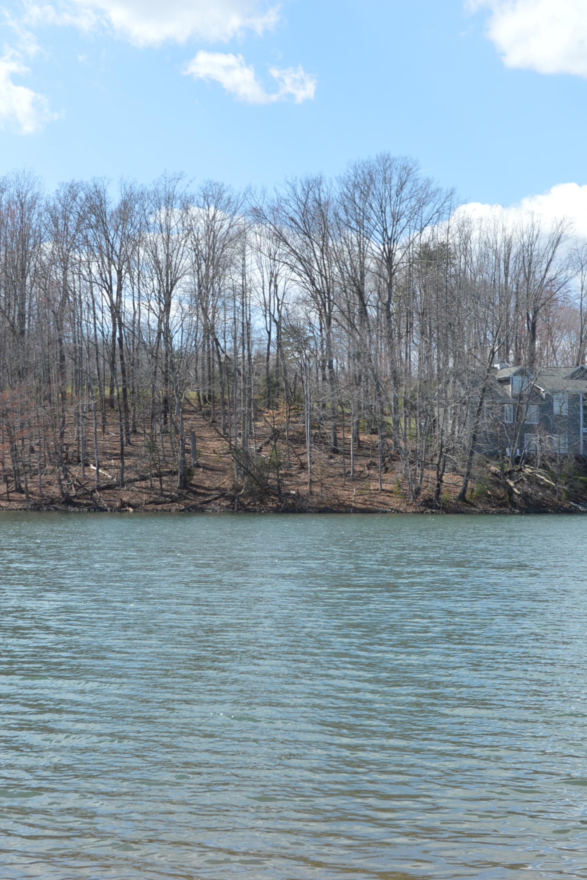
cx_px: 291
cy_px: 442
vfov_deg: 33.9
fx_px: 1443
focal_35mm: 59
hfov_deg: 23.0
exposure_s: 1/200
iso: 100
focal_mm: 26
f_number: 7.1
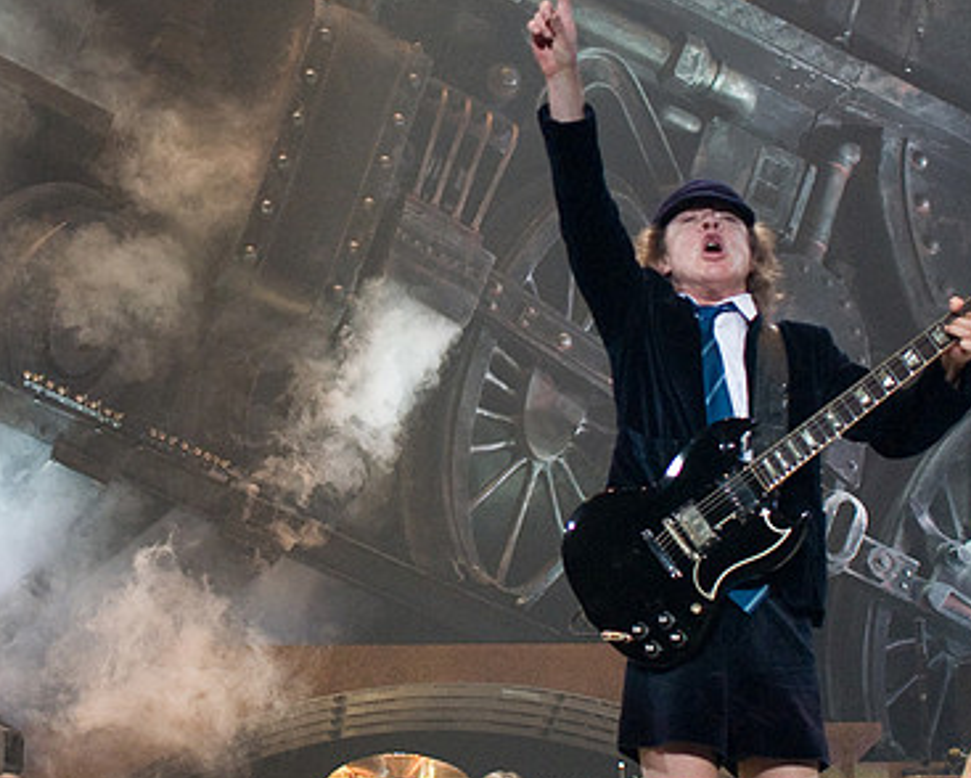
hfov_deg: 24.4
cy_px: 308
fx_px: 2235
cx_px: 315
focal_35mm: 78
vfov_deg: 19.7
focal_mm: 35
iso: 800
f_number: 4
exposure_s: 1/320
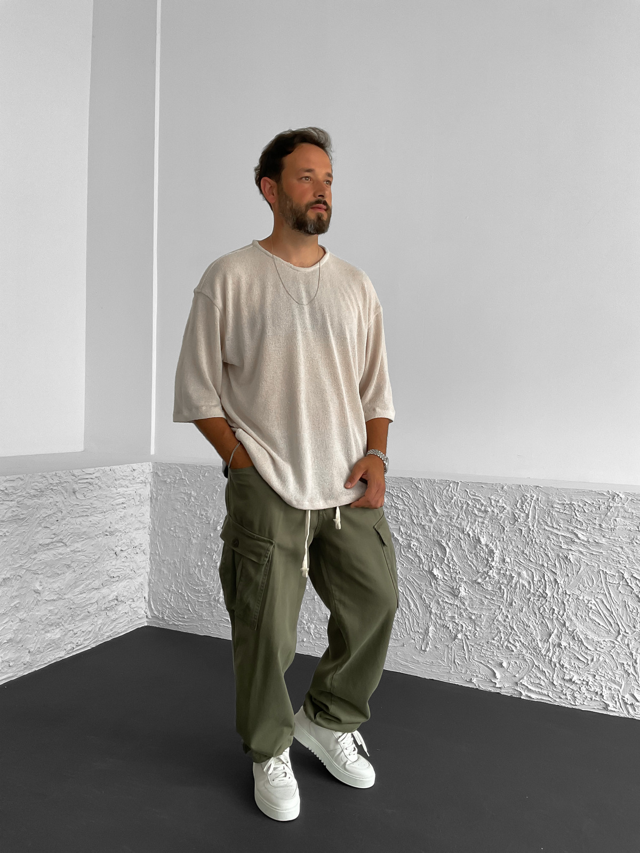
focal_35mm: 29
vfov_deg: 61.7
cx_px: 320
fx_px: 715
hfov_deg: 48.2
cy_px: 426
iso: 64
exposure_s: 1/120
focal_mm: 3
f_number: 1.8
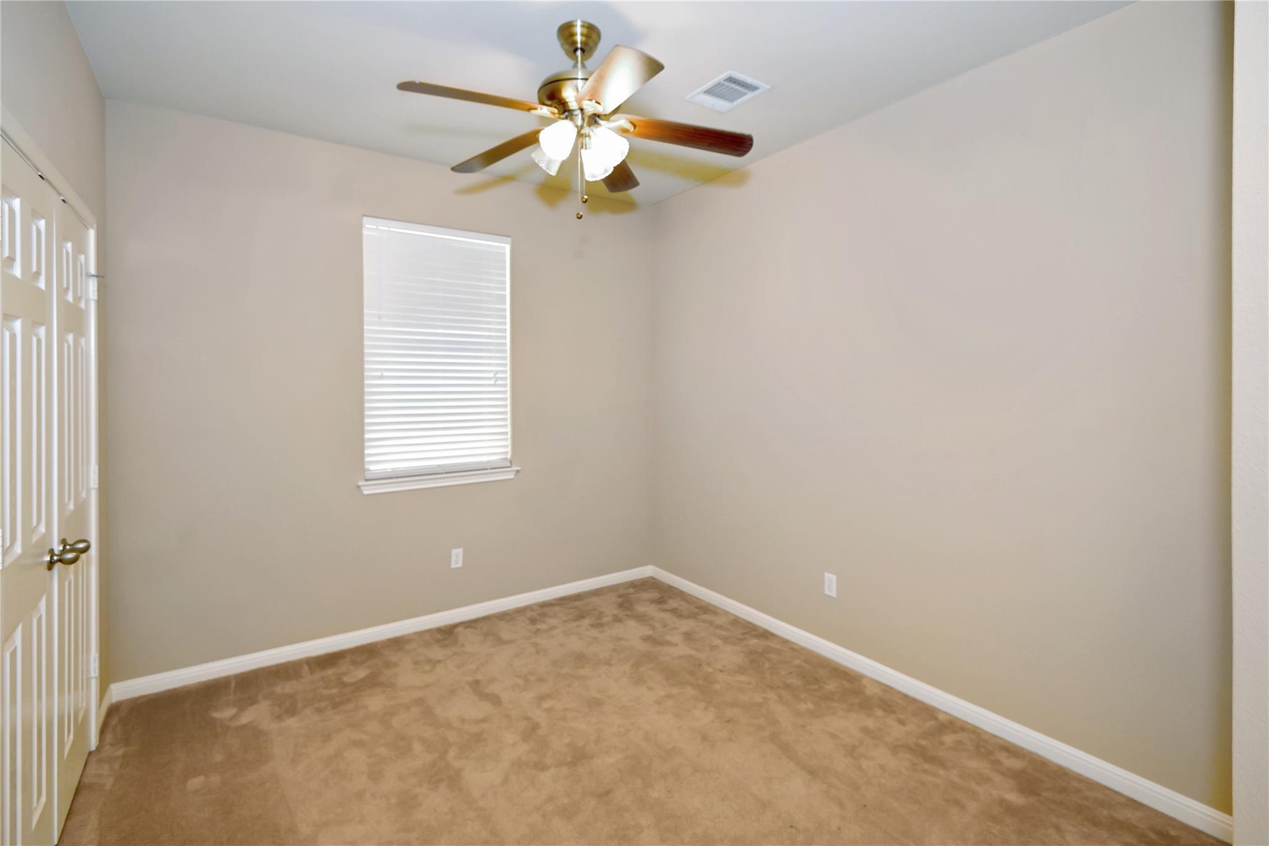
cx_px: 634
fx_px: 564
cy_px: 423
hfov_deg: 96.7
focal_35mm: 16
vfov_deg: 73.7
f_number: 4
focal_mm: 16
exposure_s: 1/60
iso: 200
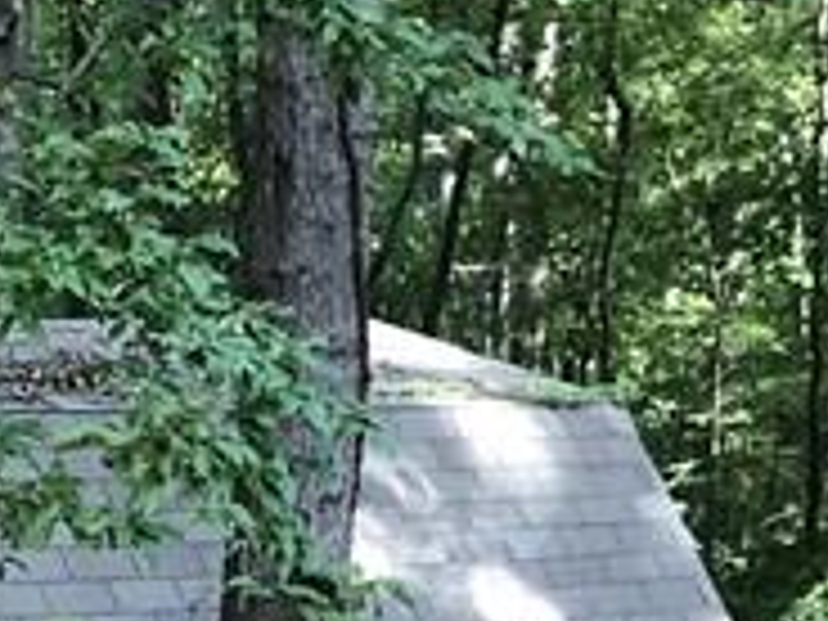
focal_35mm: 156
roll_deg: -0.6
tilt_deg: -9.9
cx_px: -752
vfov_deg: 9.1
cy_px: 1156
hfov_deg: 11.6
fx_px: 3731
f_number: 1.8
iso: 32
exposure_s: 1/30
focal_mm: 4
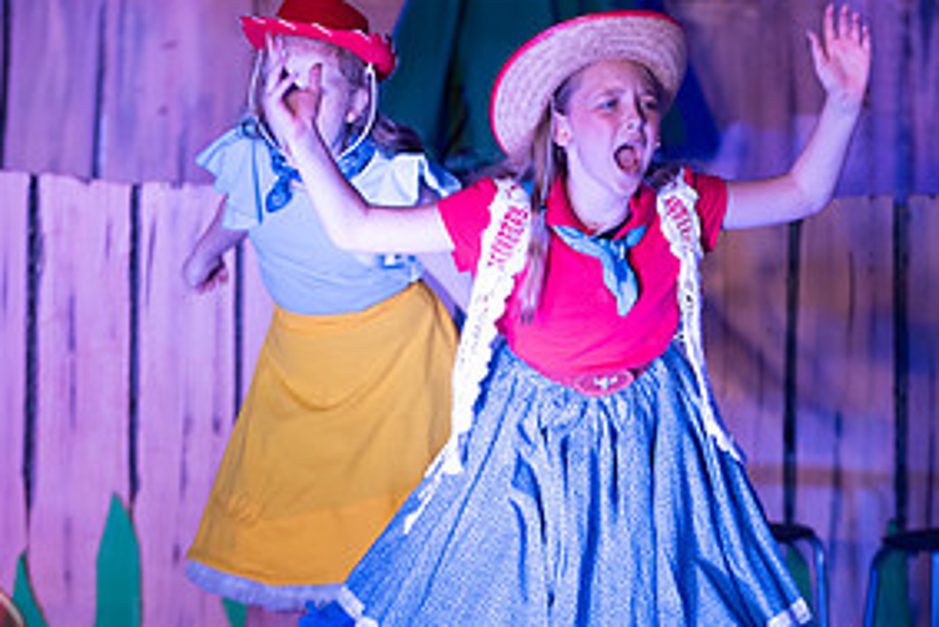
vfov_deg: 4.2
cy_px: 257
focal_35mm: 328
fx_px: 8559
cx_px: 640
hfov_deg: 6.3
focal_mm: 160
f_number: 2.8
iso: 800
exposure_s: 1/160
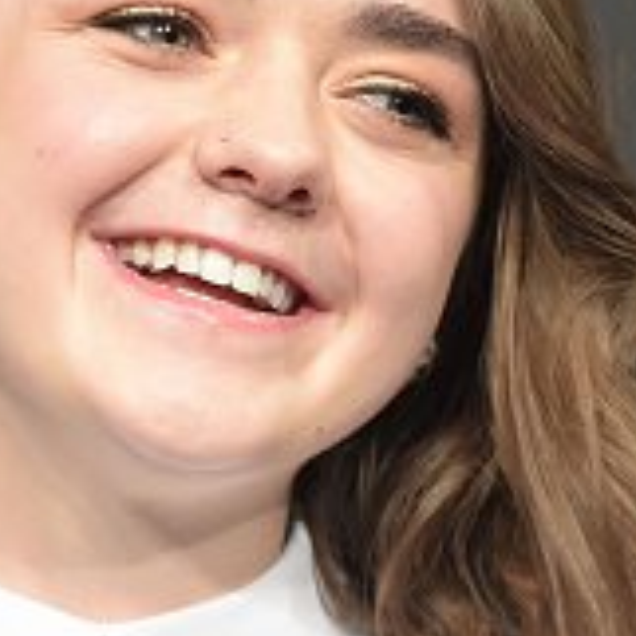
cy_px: 227
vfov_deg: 1.4
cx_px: 162
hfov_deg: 1.4
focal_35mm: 1256
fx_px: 26108
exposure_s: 1/250
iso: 2000
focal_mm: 400
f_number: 5.6
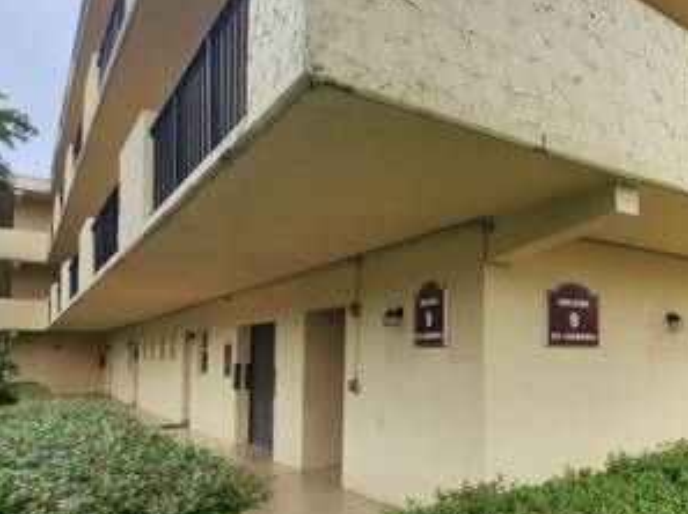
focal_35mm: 28
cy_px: 325
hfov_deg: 50.3
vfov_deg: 49.1
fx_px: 556
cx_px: 700
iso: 40
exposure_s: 1/428
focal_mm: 1.74
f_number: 2.2
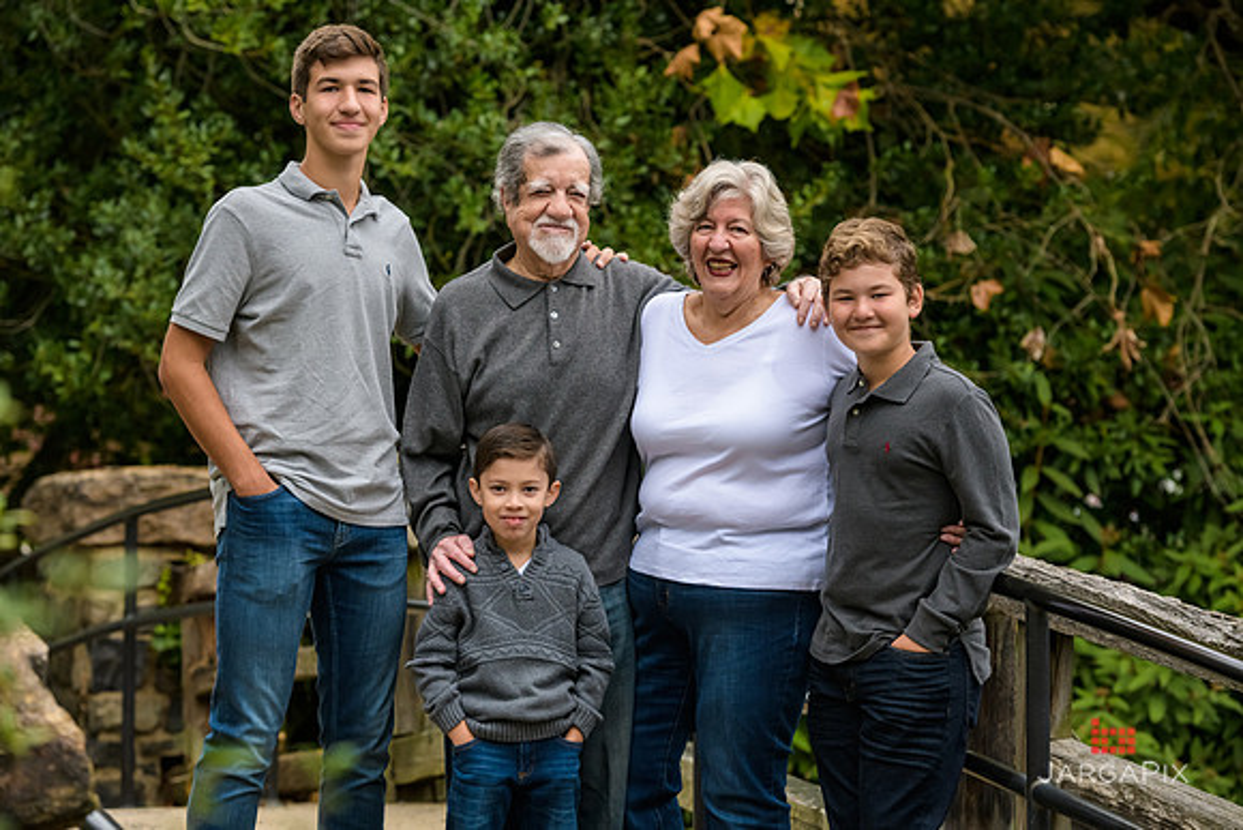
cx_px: 622
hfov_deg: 16.4
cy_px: 415
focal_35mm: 125
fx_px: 4317
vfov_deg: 11.0
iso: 1000
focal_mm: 125
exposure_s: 1/400
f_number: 5.6
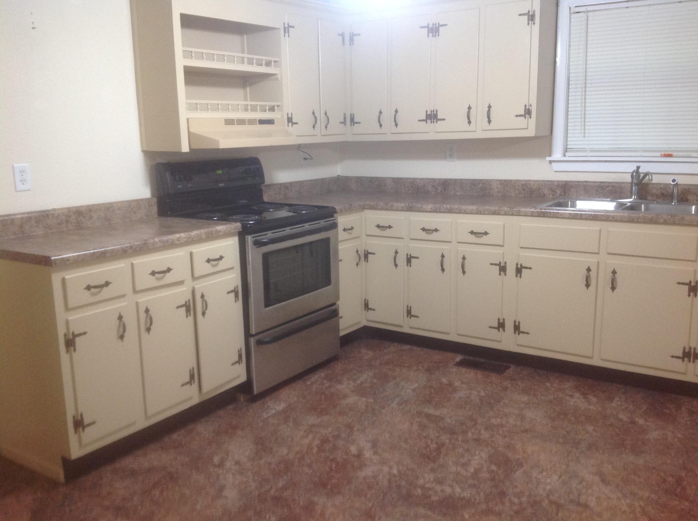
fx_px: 705
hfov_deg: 52.7
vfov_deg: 40.6
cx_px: 349
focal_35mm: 35
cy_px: 260
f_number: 2.4
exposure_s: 1/15
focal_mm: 4.28
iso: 125
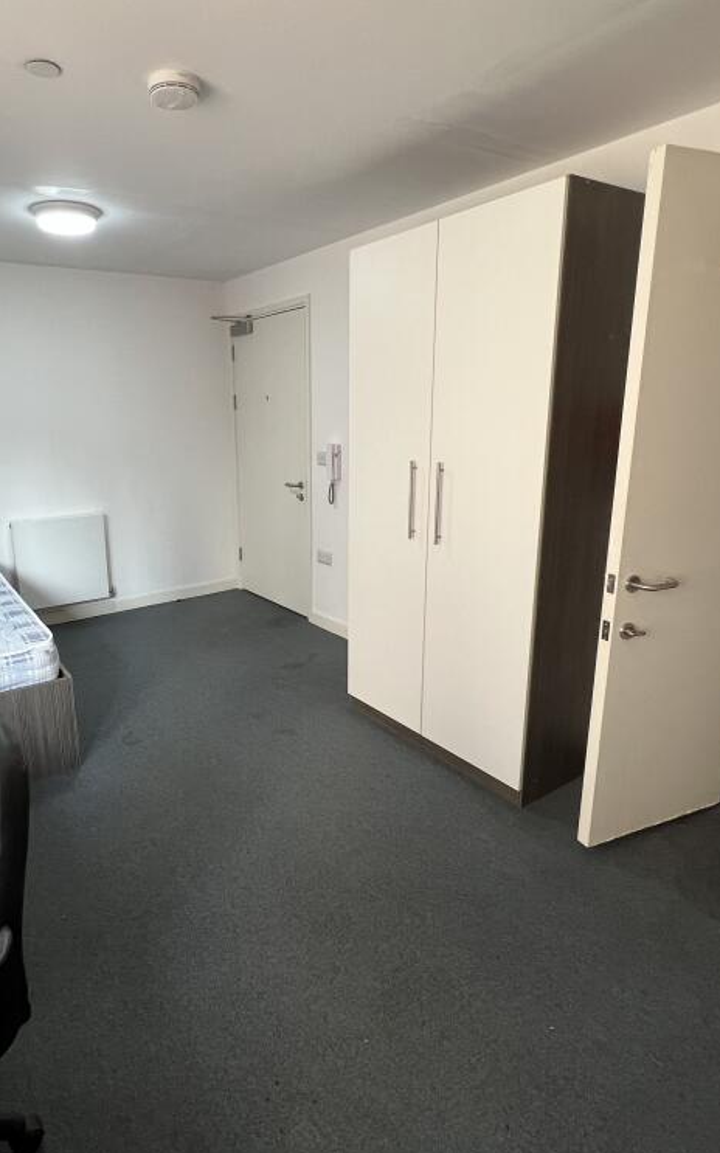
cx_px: 272
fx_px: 597
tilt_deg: -14.2
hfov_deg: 61.4
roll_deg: +2.2
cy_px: 566
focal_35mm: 19
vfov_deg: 88.0
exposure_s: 1/100
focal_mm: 1.57
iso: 160
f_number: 1.8
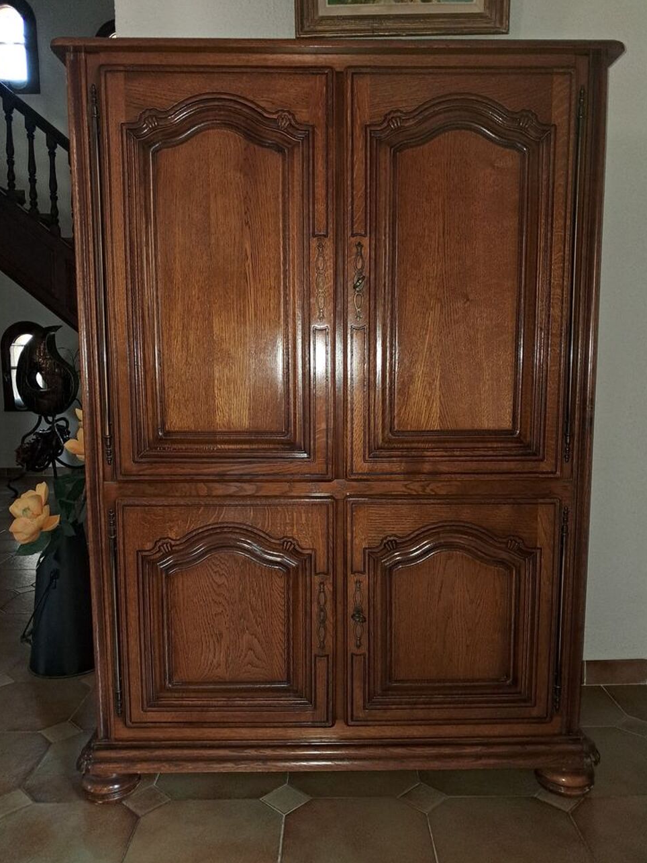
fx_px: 698
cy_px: 445
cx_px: 328
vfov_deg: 63.4
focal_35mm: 28
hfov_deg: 49.8
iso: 320
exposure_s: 1/50
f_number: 1.8
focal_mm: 4
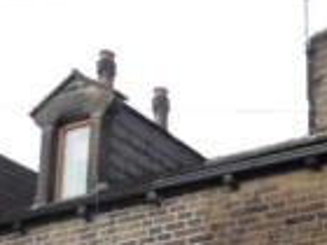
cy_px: 424
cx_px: 412
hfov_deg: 18.4
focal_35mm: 100
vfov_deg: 13.5
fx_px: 945
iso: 80
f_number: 3.2
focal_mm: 3.9
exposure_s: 1/350
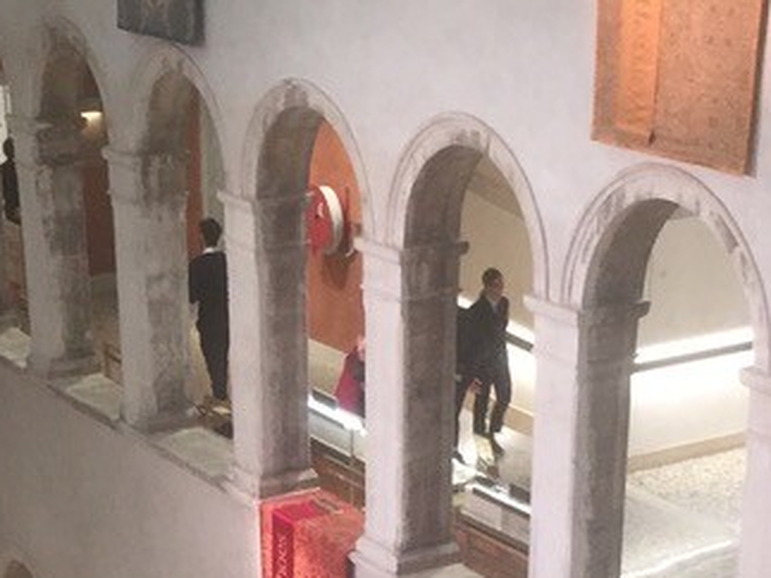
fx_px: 2048
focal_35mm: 92
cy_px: 838
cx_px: 322
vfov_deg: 15.0
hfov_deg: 21.3
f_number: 2.2
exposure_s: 1/33
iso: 160
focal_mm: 4.15
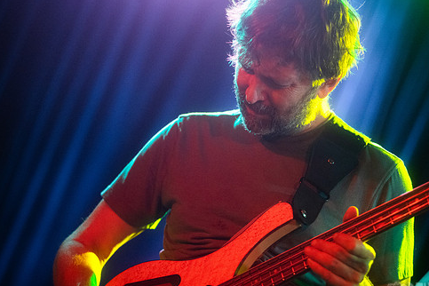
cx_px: 232
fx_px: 2073
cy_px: 142
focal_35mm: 174
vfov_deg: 7.9
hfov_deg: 11.8
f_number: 3.2
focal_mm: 145
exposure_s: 1/160
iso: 2500
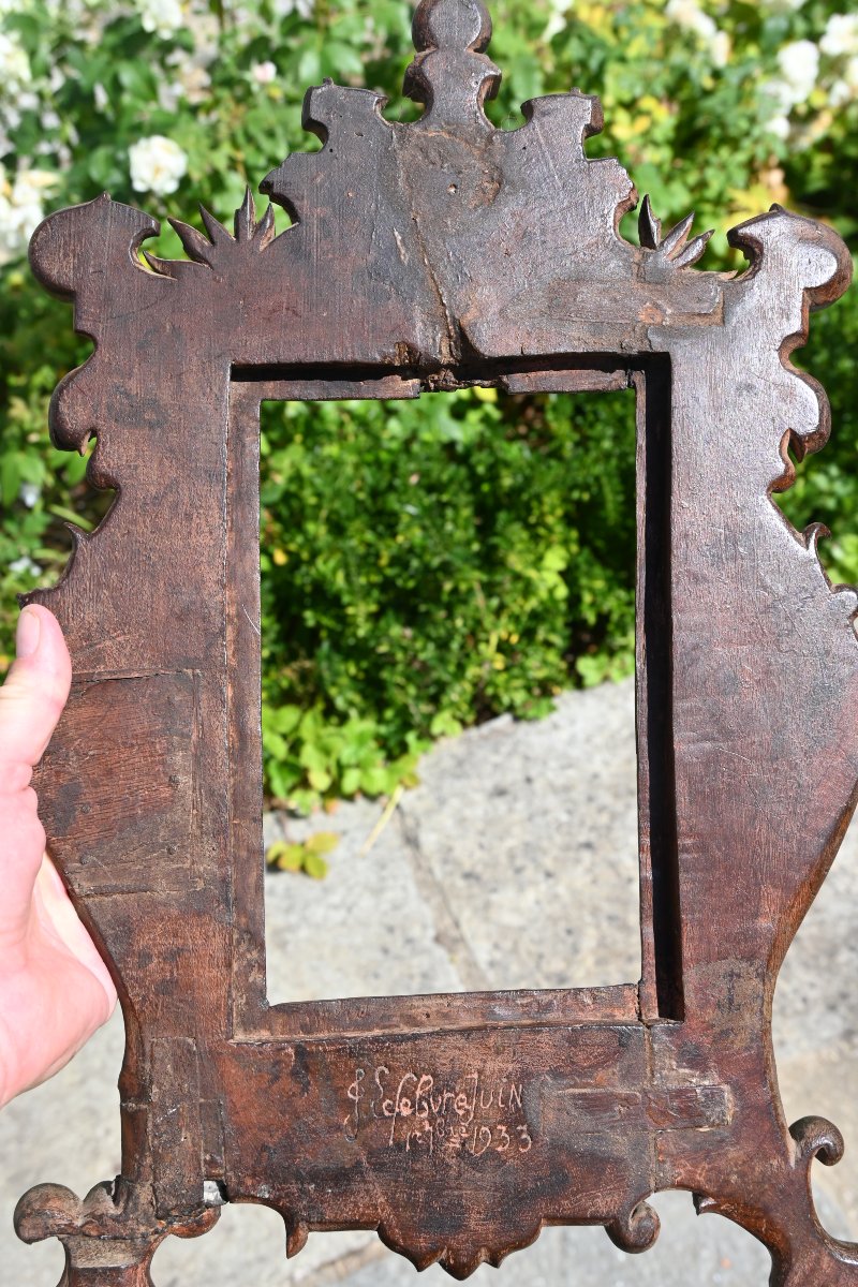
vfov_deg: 49.6
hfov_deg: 34.2
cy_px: 644
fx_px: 1394
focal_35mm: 39
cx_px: 429
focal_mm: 26
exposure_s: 1/320
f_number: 6.3
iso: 100
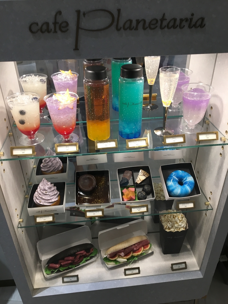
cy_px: 152
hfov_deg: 48.2
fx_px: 255
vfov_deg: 61.7
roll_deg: +1.3
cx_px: 114
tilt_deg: -34.3
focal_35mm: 29
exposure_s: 1/40
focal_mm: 4.15
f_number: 2.2
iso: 25
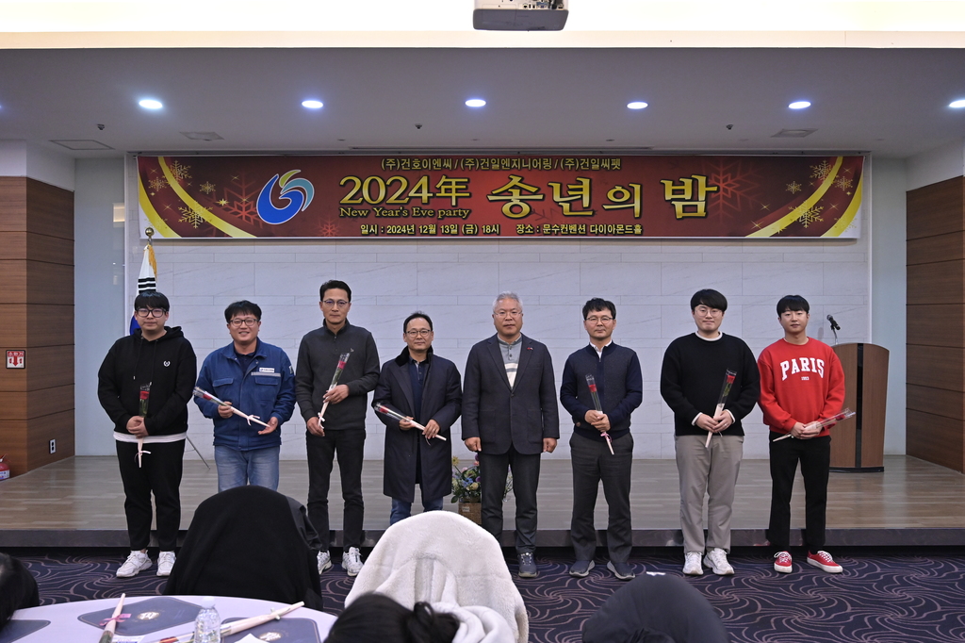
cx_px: 482
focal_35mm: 30
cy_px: 322
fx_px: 790
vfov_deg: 44.2
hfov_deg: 62.8
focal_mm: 29.5
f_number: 4
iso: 3200
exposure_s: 1/125
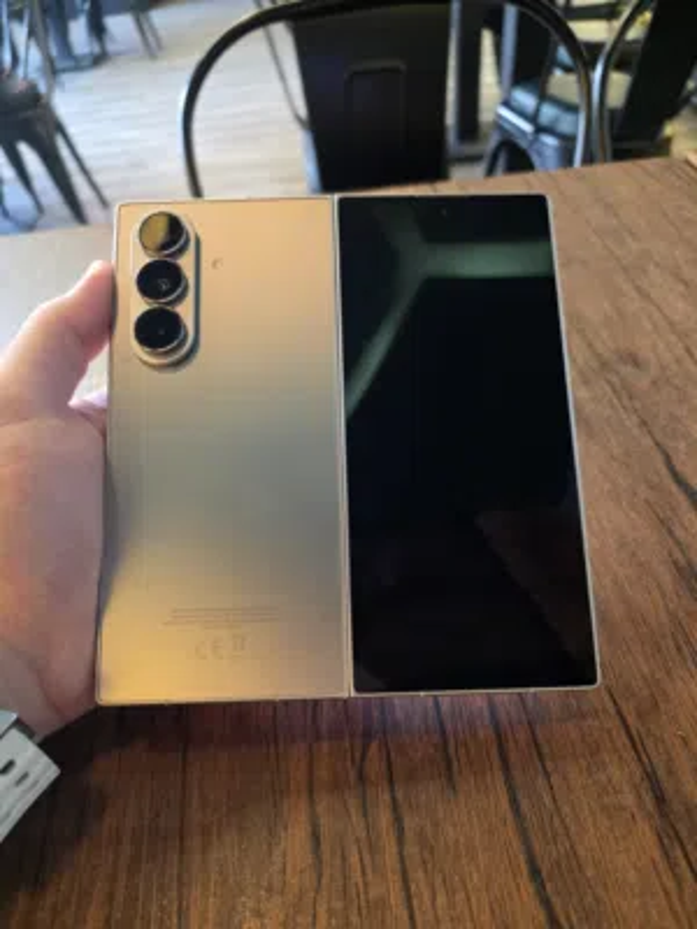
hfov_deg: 58.9
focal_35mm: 23
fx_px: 617
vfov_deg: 73.9
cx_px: 348
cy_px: 464
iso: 800
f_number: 1.7
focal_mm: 6.25
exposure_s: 1/100
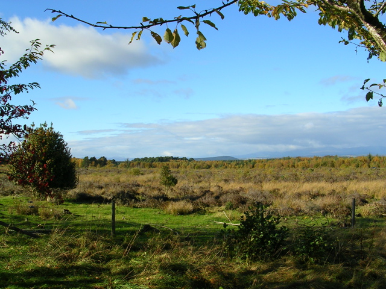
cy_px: 144
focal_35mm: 38
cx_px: 193
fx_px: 424
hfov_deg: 49.0
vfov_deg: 37.7
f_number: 5.6
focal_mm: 5.8
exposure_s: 1/216
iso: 50
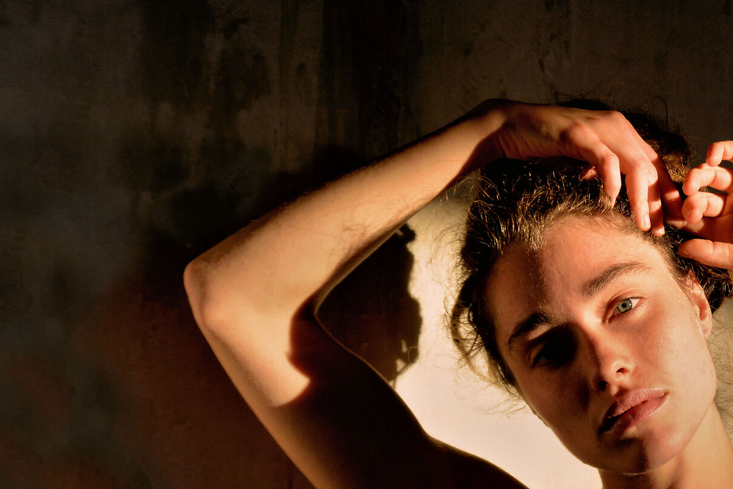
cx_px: 609
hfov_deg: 13.3
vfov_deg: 8.9
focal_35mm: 154
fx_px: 3136
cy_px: 368
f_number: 7.1
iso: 800
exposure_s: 1/160
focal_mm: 78
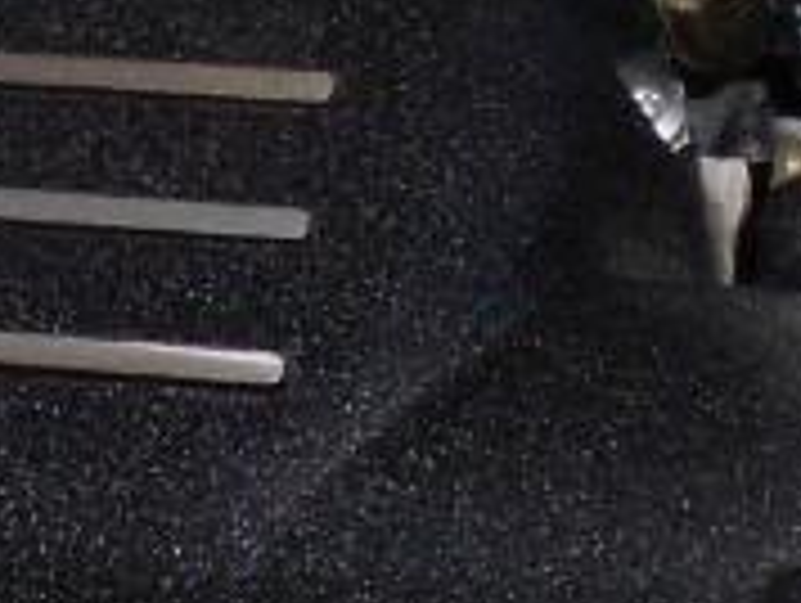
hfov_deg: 9.5
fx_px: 4796
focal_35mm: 207
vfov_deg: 7.2
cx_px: 40
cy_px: 58
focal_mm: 6.3
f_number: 3.1
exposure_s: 1/30
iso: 125
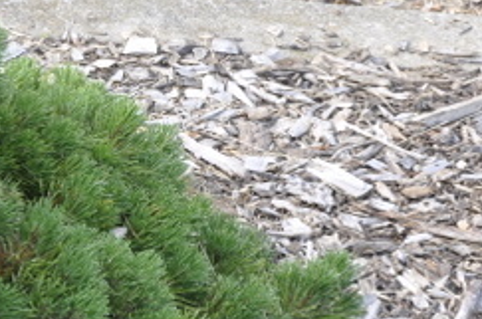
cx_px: -214
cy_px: 125
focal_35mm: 188
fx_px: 2512
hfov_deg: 10.6
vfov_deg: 7.3
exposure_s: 1/60
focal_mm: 38
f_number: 8
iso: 200
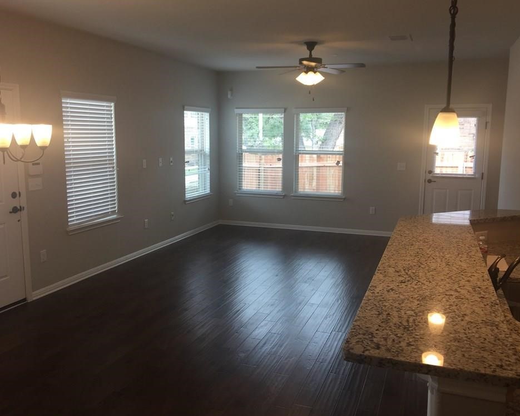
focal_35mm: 31
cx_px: 267
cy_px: 209
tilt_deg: -8.7
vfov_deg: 47.1
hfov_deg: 57.2
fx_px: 477
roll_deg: -1.3
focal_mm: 4.15
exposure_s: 1/60
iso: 32
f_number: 2.2
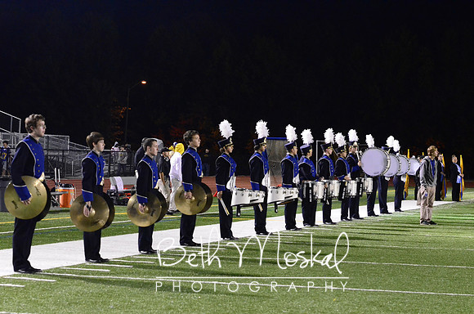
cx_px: 237
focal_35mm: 120
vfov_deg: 11.4
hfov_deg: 17.1
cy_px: 157
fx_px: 1577
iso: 6400
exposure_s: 1/80
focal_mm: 80
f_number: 7.1
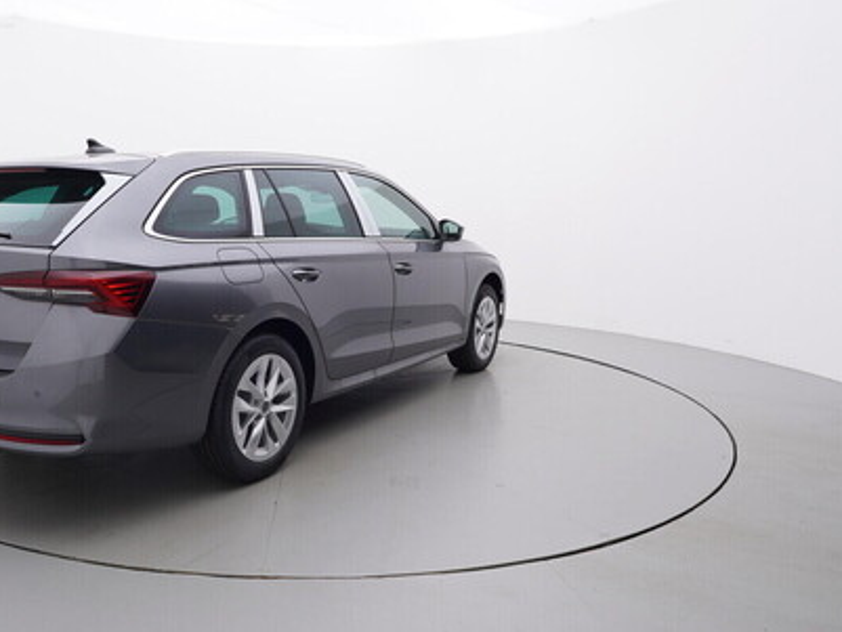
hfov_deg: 59.5
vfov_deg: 47.3
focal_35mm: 30
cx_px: 299
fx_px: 722
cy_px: 318
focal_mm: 15
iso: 200
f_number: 5
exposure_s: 1/80
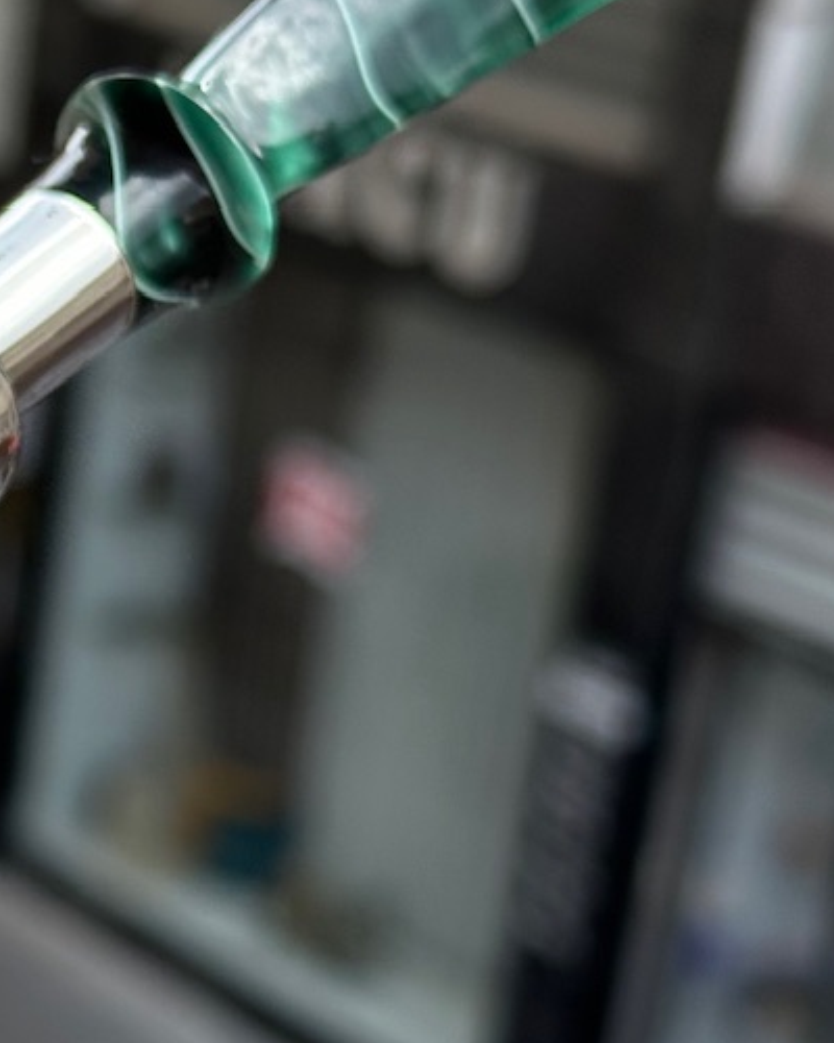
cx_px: -373
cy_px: 626
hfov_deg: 12.3
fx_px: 3702
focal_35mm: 120
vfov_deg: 16.0
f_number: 1.78
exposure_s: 1/1095
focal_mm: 6.86
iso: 64
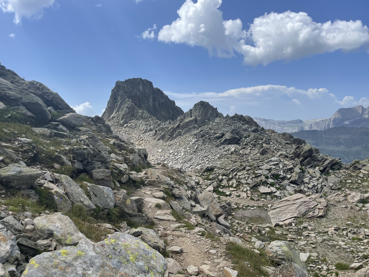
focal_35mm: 26
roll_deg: +2.9
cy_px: 138
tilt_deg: -5.0
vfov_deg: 53.1
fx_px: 277
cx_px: 184
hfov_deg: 67.3
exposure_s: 1/3861
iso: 32
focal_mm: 4.2
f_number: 1.6
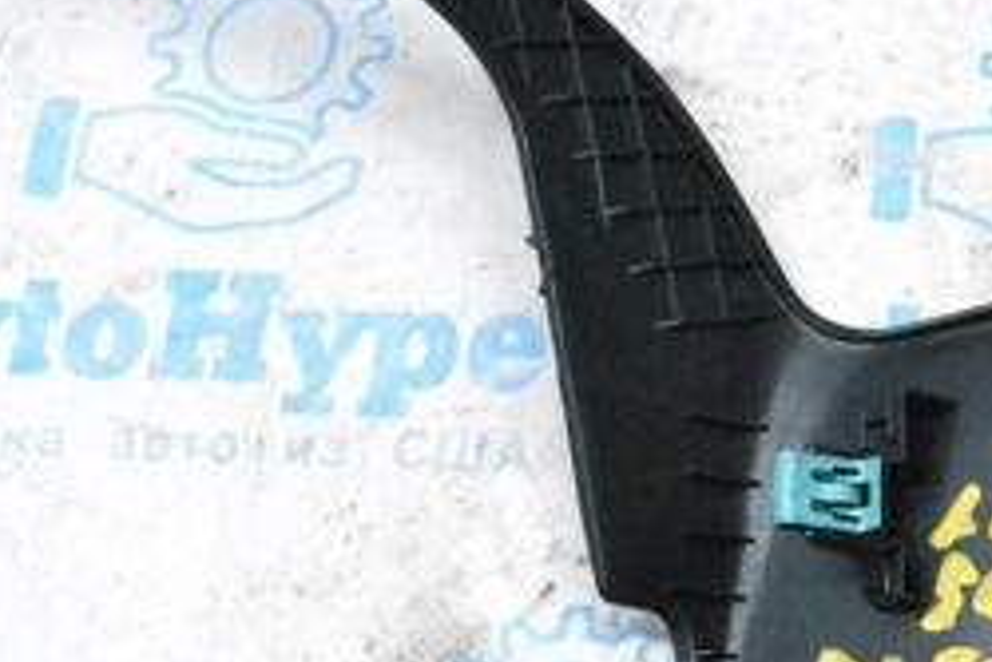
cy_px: 147
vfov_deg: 11.9
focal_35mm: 115
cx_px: 1059
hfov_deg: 17.3
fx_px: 3171
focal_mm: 30
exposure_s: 1/125
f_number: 10
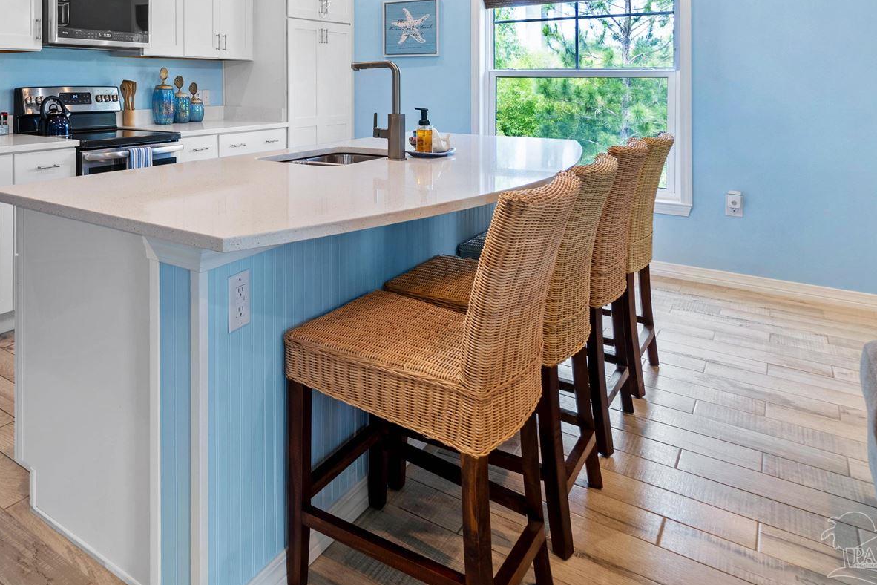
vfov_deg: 45.9
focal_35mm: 26
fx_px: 633
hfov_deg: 64.2
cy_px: 86
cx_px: 194
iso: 100
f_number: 6.3
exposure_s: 1/40
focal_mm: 10
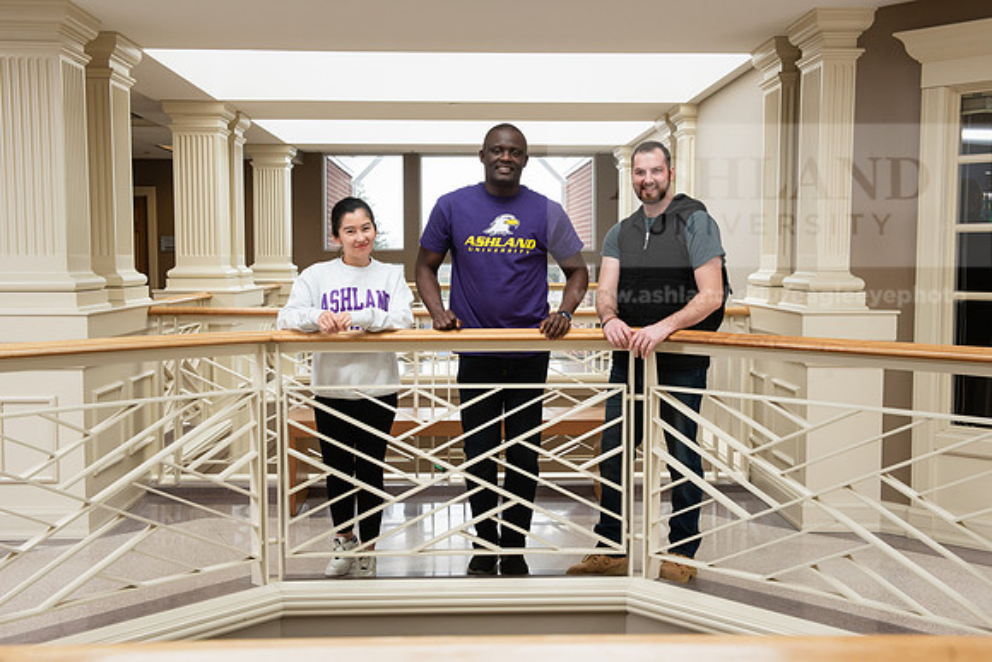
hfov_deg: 48.4
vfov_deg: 33.4
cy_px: 331
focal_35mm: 40
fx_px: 1102
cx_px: 496
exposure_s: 1/200
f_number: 8
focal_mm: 40
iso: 1250
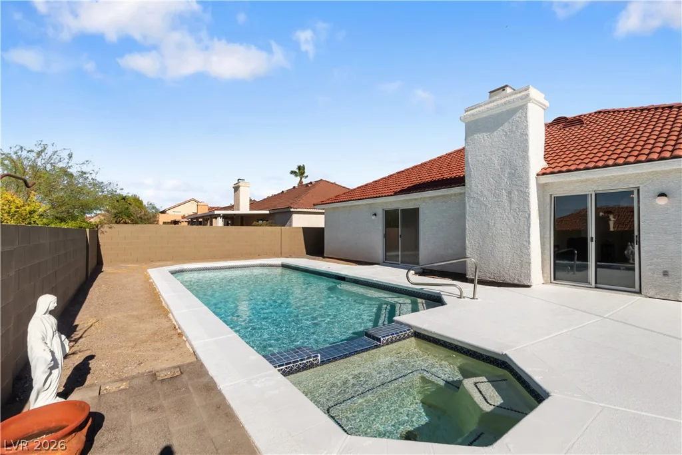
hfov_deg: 100.4
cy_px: 228
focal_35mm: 15
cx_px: 341
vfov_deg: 77.3
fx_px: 284
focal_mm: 10
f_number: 8
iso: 400
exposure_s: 1/2500
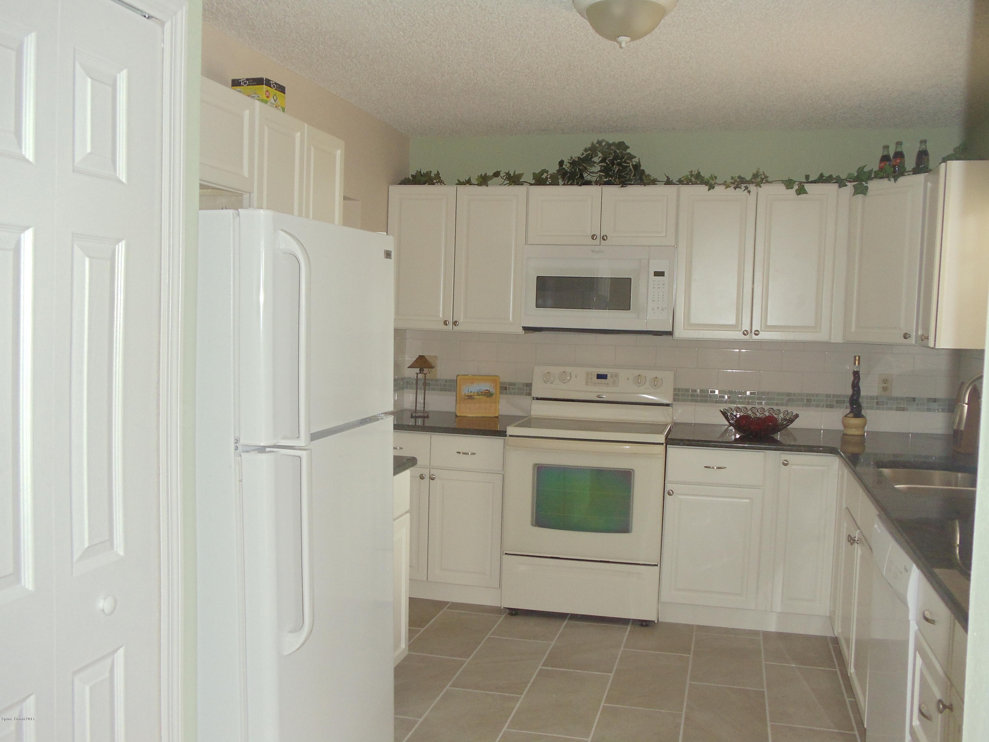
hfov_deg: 42.9
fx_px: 1257
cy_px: 371
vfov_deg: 32.9
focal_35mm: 44
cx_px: 494
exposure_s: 1/8
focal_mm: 6
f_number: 3.5
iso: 200
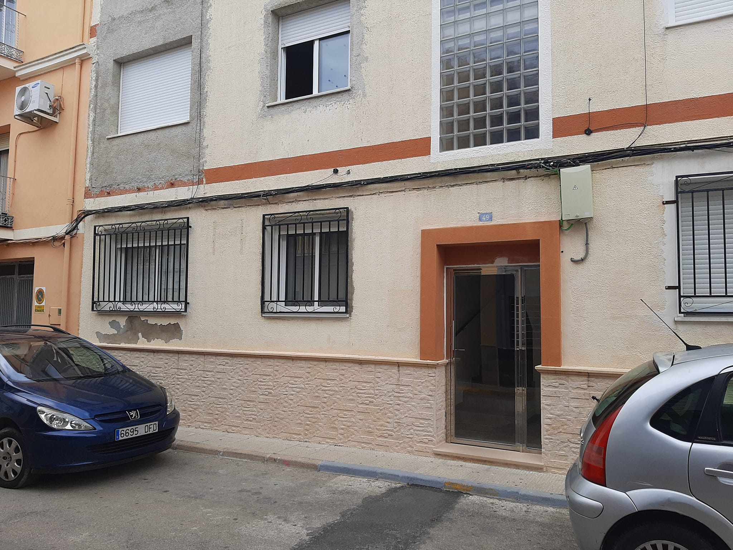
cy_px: 275
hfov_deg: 65.3
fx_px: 572
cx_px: 366
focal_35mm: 27
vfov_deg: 51.4
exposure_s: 1/849
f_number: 1.7
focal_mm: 3.93
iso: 40
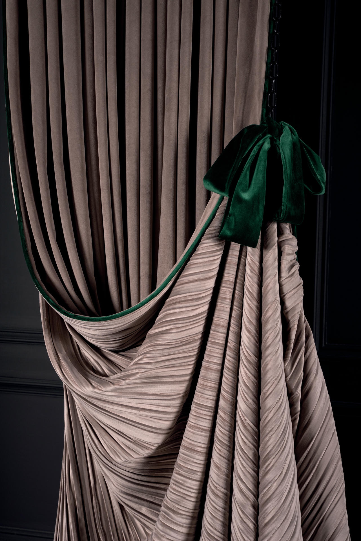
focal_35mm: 48
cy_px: 270
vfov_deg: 41.1
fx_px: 722
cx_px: 180
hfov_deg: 28.1
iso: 200
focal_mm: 48
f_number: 8
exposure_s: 1/125
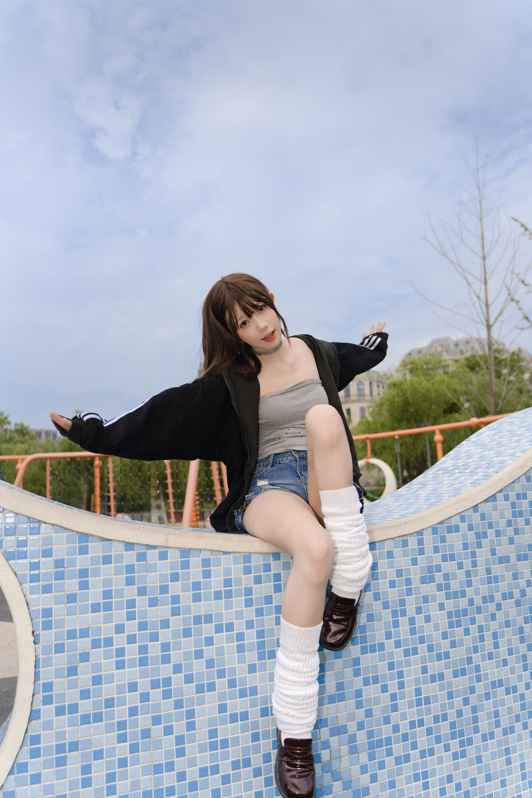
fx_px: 620
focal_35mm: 28
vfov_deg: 65.5
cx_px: 266
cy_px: 399
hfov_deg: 46.4
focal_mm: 28
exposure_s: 1/4000
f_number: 2.8
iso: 100
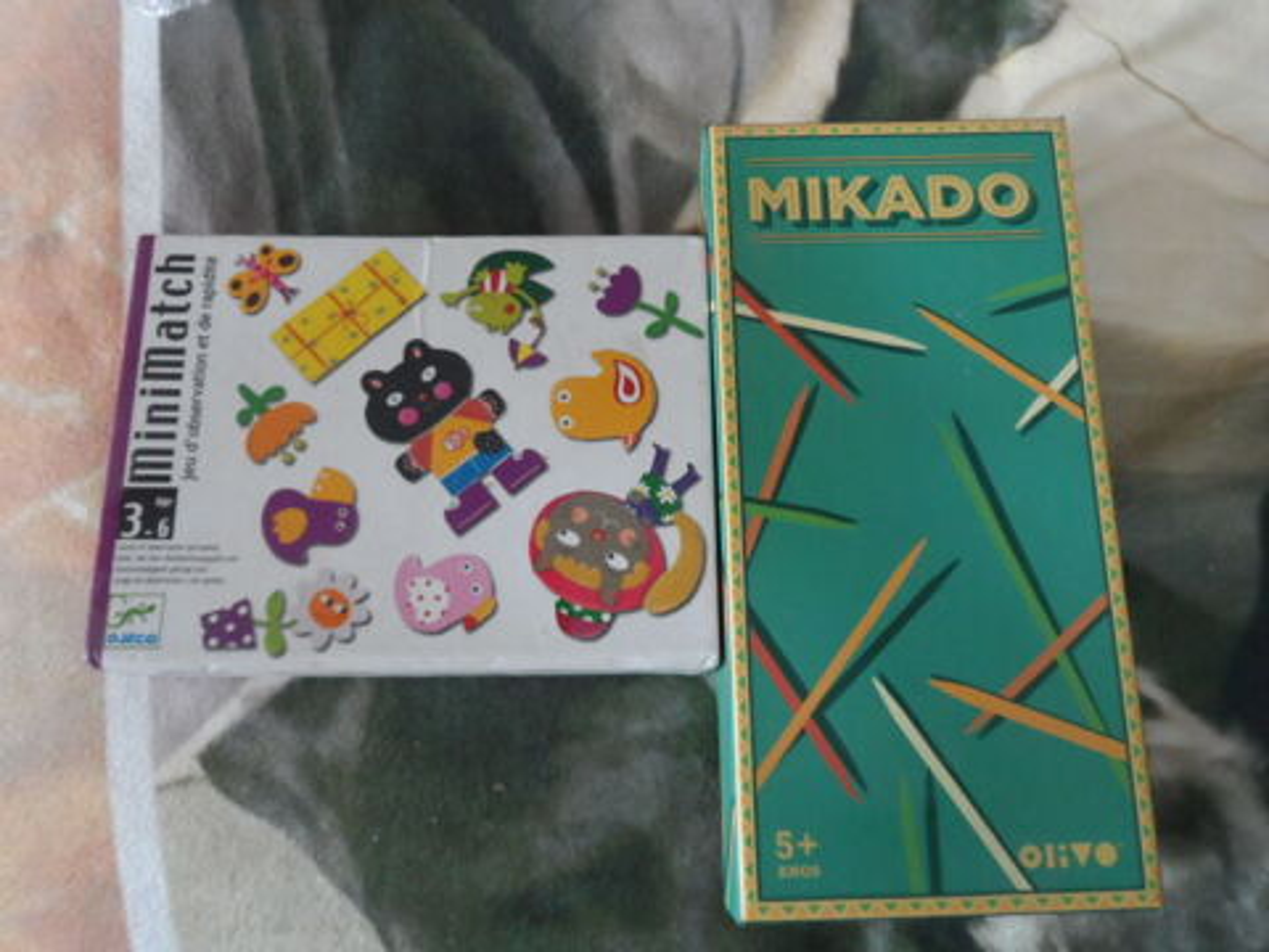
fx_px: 1026
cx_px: 634
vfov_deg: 49.7
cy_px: 476
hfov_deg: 63.4
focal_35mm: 28
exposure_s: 1/30
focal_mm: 4.9
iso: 320
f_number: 3.1
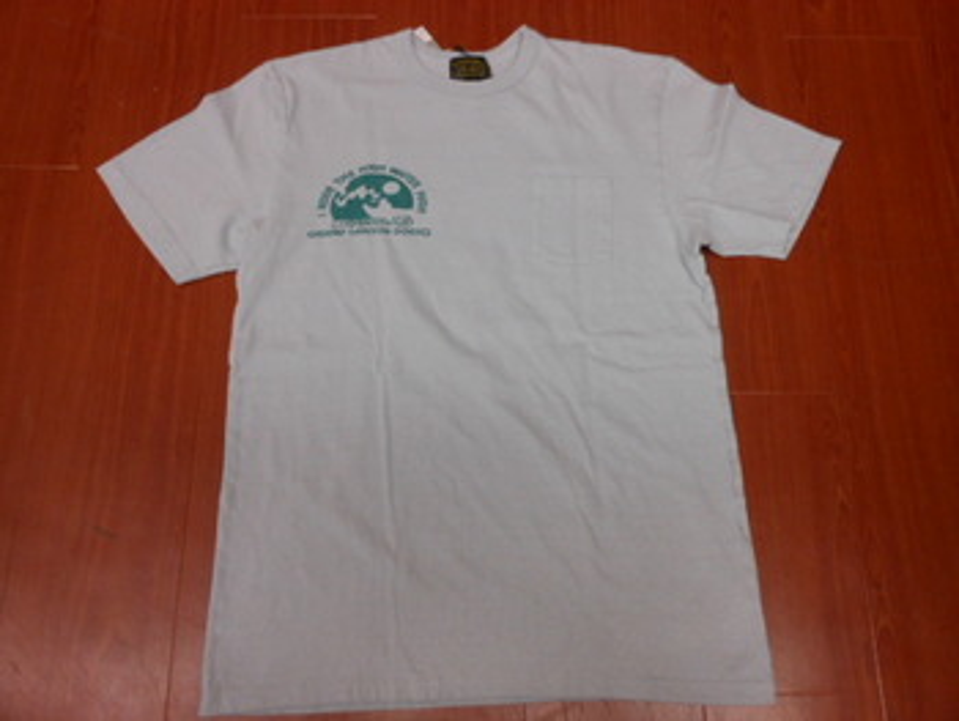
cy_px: 360
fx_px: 776
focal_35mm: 28
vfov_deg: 49.8
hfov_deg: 63.4
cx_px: 480
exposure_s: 1/30
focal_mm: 5
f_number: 3.7
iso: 160
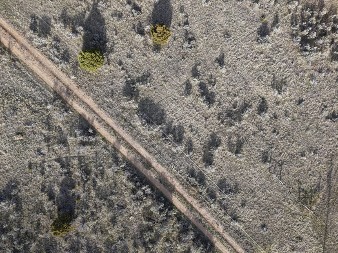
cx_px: 169
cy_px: 126
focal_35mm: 24
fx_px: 234
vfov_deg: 56.8
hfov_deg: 71.6
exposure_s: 1/25
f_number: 1.8
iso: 100
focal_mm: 8.67
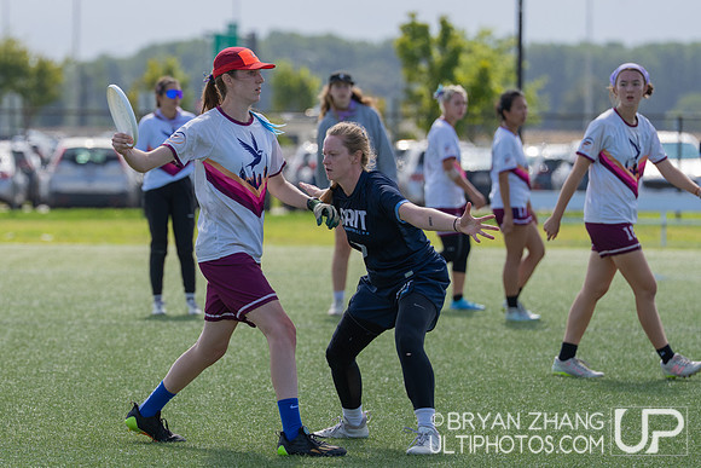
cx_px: 205
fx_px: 5439
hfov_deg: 7.4
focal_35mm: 279
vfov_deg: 4.9
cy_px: 266
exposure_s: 1/2000
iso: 320
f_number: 4
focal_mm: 197
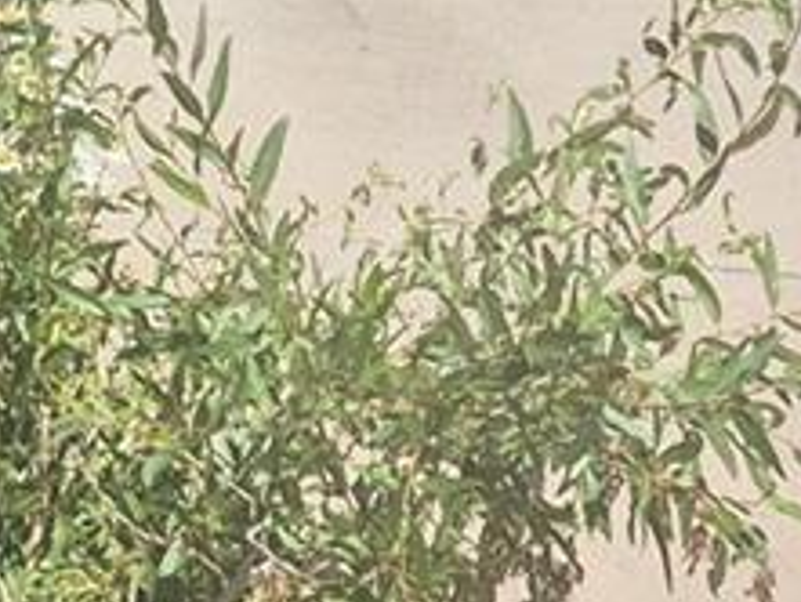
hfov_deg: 11.6
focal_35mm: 150
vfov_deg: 9.1
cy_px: -718
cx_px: -873
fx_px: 3473
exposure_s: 1/1924
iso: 25
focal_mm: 5.4
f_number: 1.8
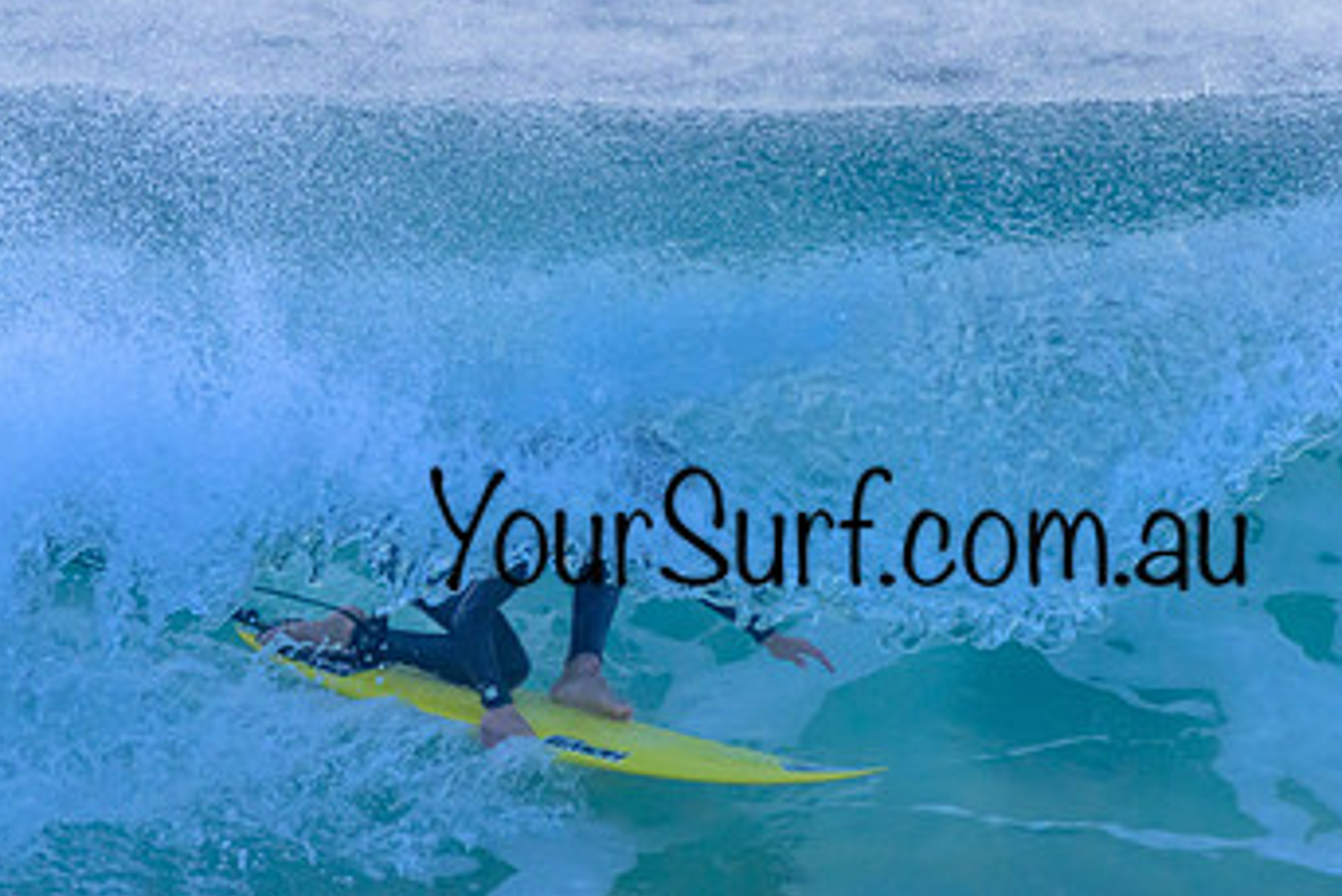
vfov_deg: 1.0
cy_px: 495
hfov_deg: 1.5
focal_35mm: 1352
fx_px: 50418
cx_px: 833
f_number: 11
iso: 4500
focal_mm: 800
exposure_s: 1/2000
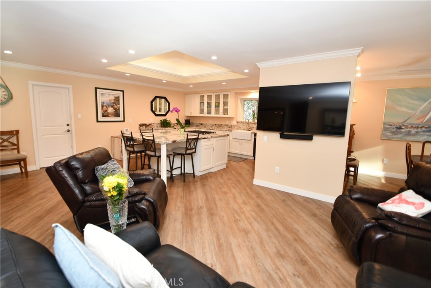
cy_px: 144
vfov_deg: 77.3
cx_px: 216
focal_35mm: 15
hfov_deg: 100.4
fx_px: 180
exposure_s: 1/60
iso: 560
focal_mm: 10
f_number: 4
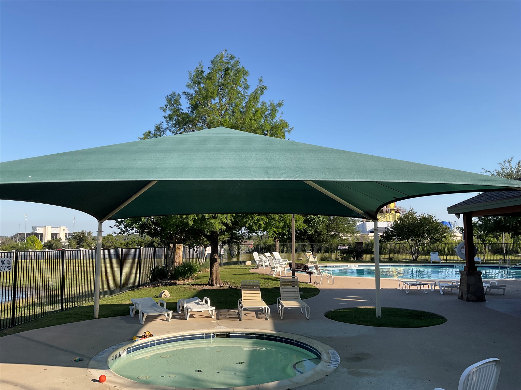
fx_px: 436
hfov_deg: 61.7
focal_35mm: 29
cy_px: 195
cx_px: 260
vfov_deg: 48.2
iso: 16
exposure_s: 1/1412
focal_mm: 3
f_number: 1.8
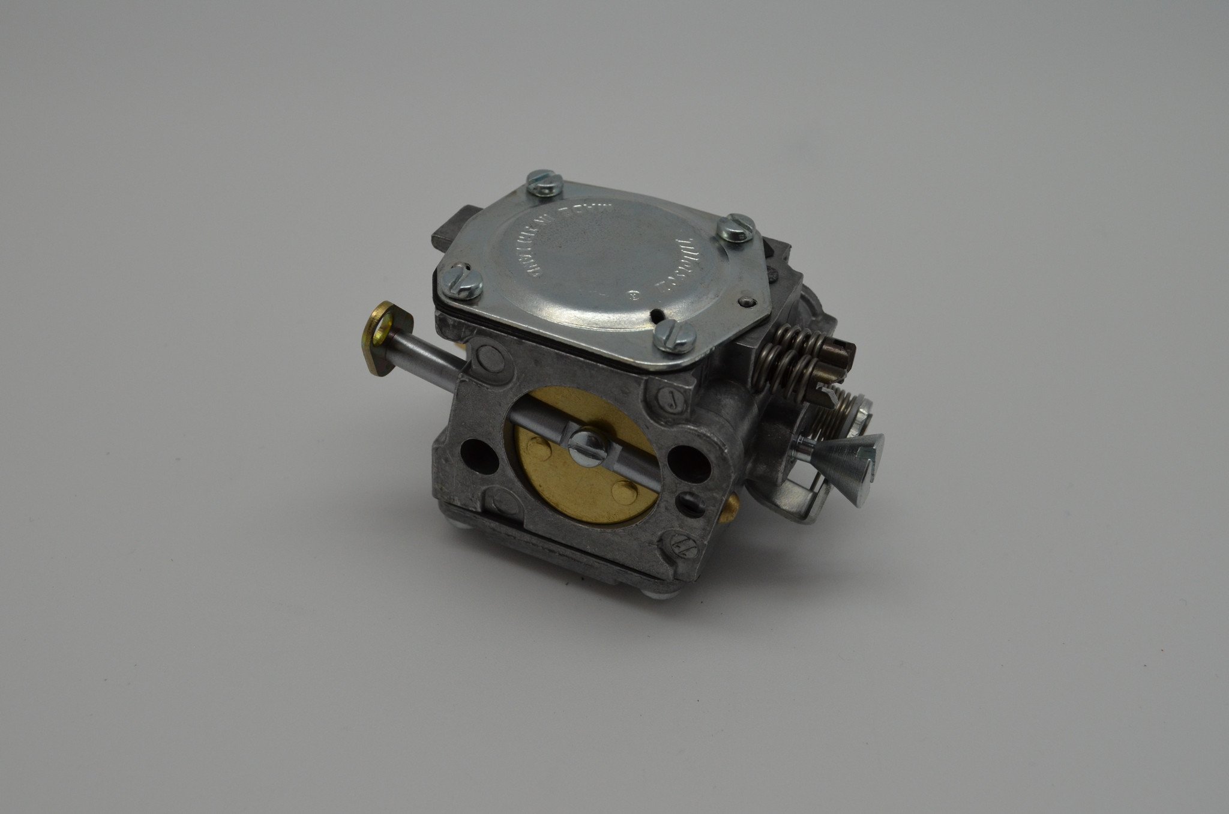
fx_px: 1431
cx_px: 614
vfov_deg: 31.7
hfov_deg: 46.5
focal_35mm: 42
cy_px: 407
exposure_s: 1/320
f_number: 8
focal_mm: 28
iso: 500
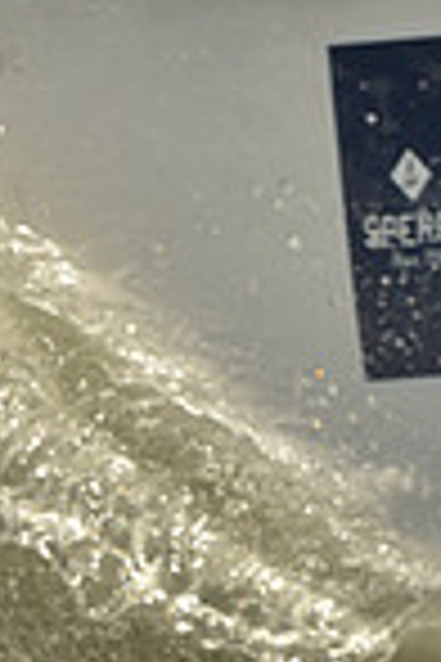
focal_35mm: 1580
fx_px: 29030
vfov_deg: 1.3
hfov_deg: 0.9
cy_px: -47
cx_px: -842
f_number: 10
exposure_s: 1/1250
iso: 280
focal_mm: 400
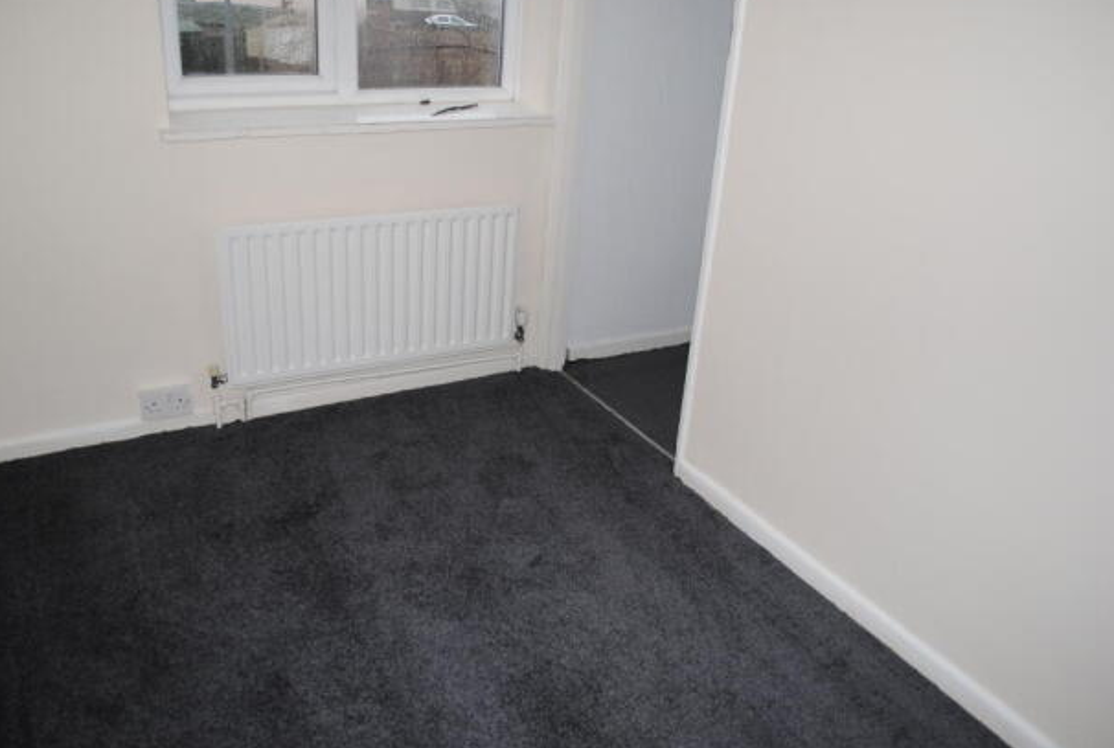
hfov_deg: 63.5
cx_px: 517
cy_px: 374
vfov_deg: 45.2
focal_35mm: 29
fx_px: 899
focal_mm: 18
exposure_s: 1/60
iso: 200
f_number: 3.5
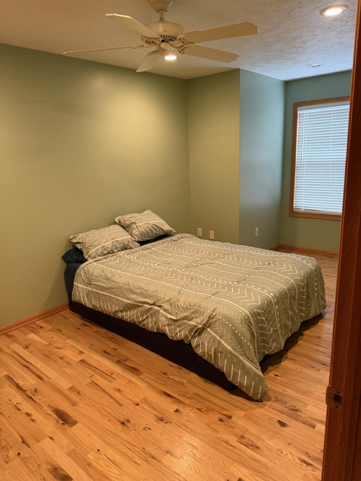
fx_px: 334
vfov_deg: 71.6
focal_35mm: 24
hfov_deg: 56.8
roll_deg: +1.8
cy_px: 240
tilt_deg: -15.2
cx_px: 180
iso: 250
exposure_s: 1/60
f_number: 1.78
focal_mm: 6.76
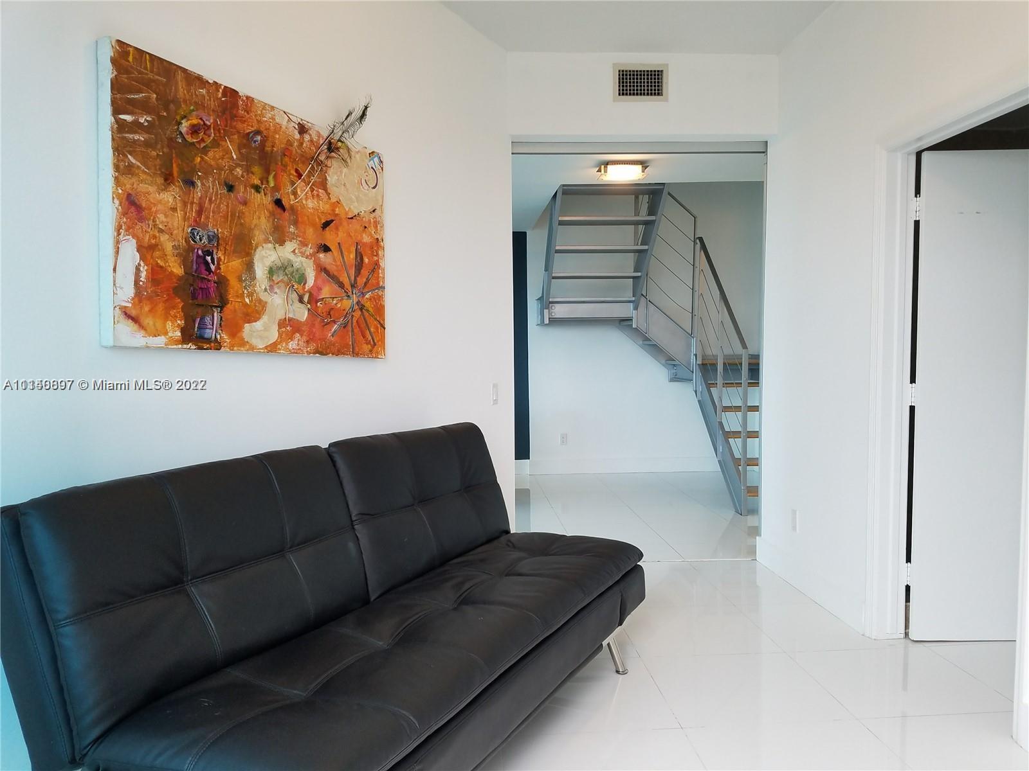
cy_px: 386
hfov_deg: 67.3
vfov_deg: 53.1
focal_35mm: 26
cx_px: 514
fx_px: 773
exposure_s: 1/120
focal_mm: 4.2
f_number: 1.7
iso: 64
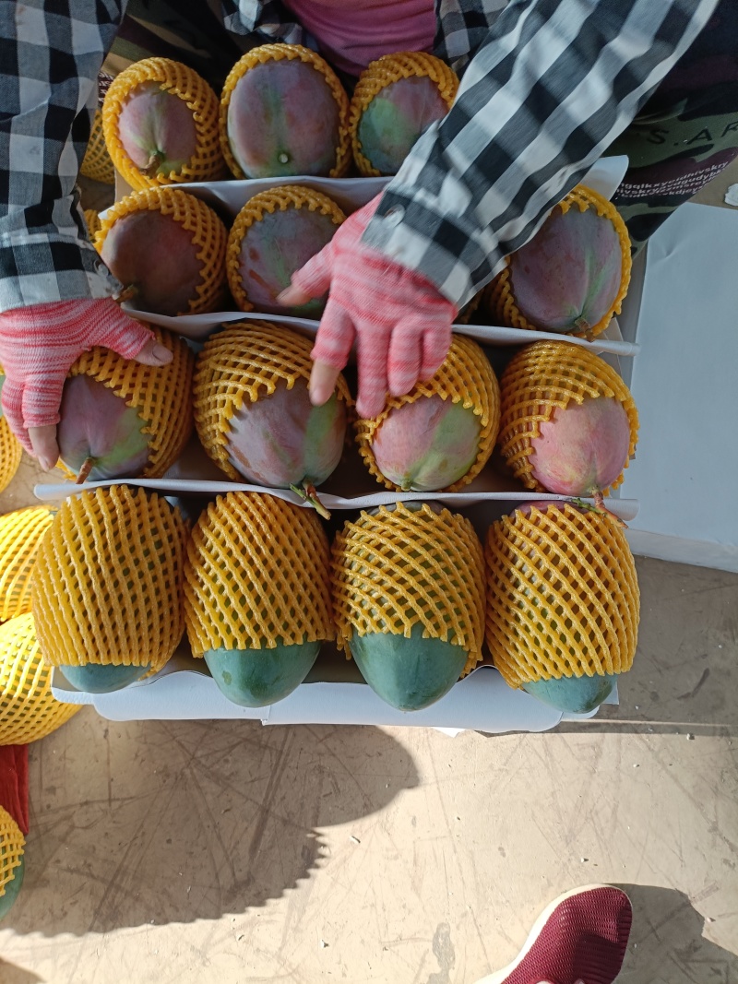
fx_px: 711
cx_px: 369
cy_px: 492
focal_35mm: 25
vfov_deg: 69.4
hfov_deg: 54.9
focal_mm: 4.7
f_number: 1.7
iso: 251
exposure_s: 1/99.9
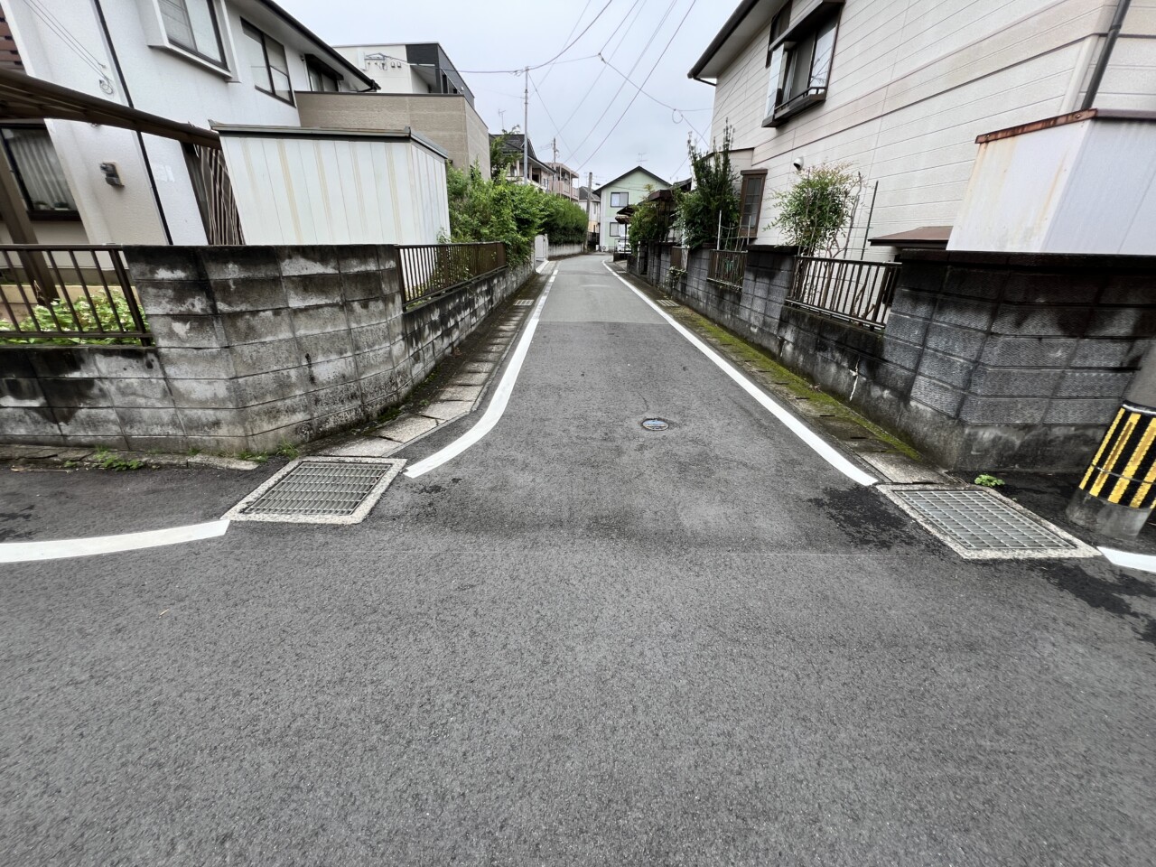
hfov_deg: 106.2
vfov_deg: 89.9
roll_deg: -0.4
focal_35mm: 13
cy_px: 434
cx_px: 578
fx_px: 434
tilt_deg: -22.9
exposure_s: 1/158
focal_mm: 1.57
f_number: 1.8
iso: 32
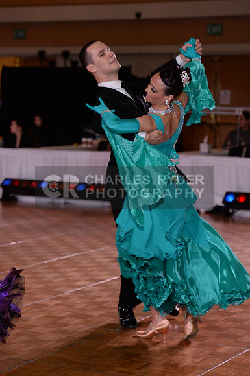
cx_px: 125
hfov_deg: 13.6
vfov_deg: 20.4
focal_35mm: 100
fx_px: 1045
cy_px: 188
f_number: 4.5
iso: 1600
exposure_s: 1/250
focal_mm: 100
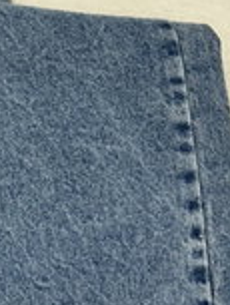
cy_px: 77
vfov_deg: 11.8
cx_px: -40
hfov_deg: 8.8
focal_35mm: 167
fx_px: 1477
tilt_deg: -60.2
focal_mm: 6.76
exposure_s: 1/50
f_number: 1.78
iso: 80
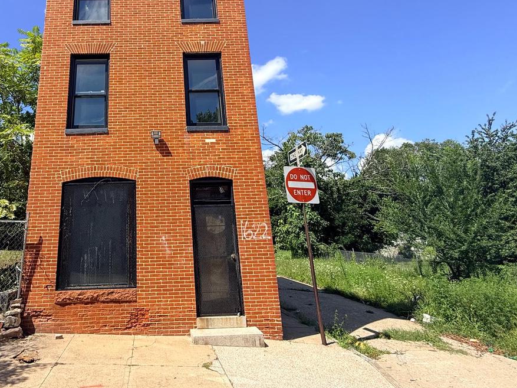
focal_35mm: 23
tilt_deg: +19.5
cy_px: 130
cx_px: 165
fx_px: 343
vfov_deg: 57.6
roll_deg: +1.7
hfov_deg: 71.4
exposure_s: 1/1368
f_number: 2.2
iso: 50
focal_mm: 2.22
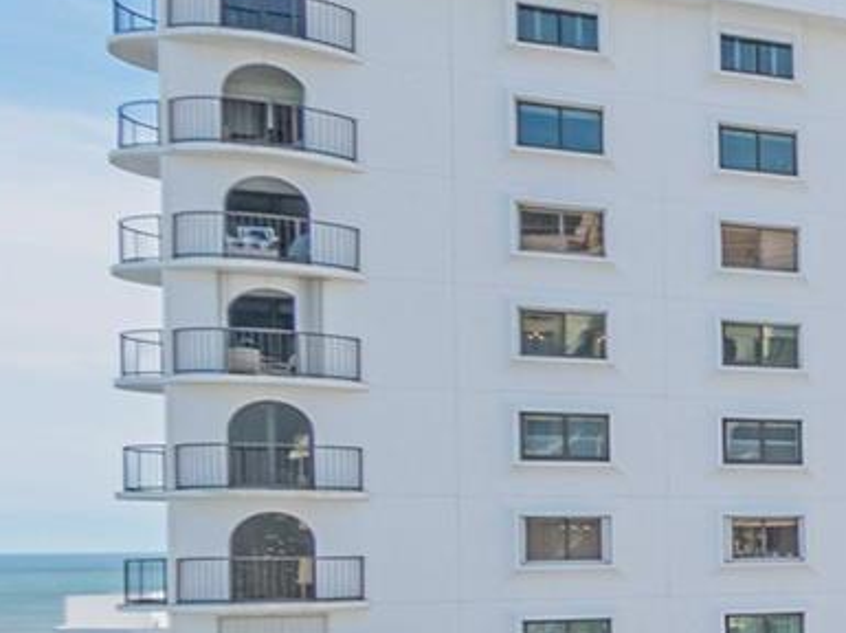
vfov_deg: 23.9
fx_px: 1465
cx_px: 1705
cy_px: 538
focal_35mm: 60
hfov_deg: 18.9
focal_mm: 10
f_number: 8
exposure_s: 1/400
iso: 100
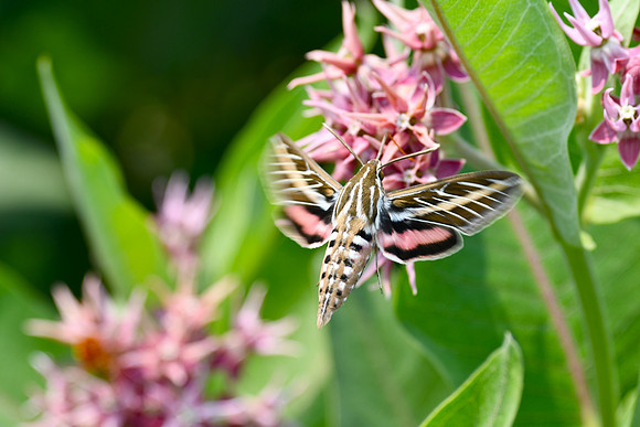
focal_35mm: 270
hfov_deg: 7.6
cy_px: 214
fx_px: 4801
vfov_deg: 5.1
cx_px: 320
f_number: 6.3
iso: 200
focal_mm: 180
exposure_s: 1/500
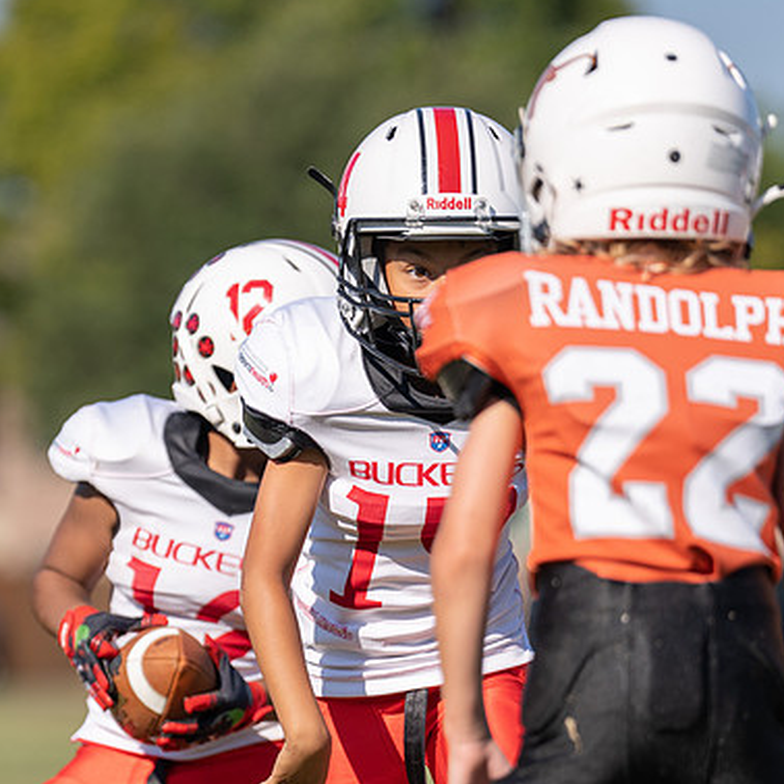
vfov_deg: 4.4
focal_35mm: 399
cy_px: 561
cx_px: 279
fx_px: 10224
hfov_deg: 4.4
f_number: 2.8
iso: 100
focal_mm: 194
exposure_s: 1/2500
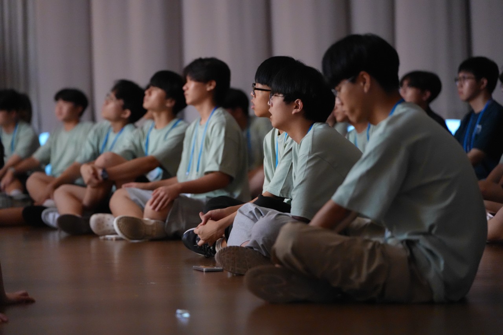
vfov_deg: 9.8
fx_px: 1956
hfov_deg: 14.7
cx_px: 252
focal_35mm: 140
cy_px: 168
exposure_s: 1/80
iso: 12800
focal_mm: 140
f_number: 2.8
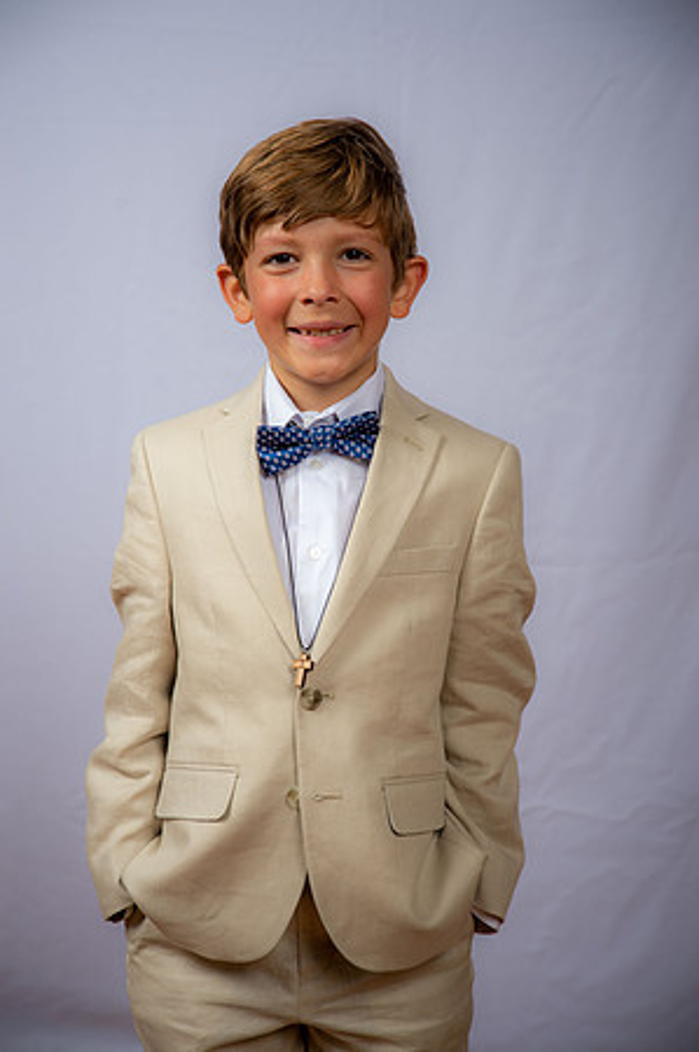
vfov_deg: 26.0
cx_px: 350
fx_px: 2277
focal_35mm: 78
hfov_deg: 17.5
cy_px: 526
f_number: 6.3
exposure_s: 1/160
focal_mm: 78
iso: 250
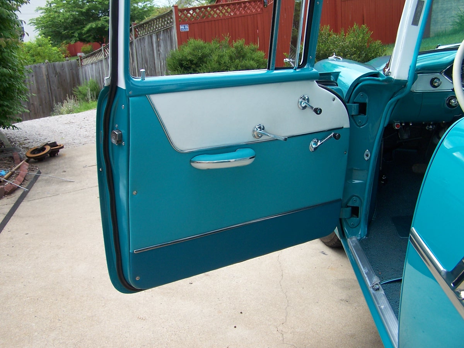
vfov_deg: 37.7
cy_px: 174
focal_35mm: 38
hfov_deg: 49.0
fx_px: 509
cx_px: 232
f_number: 2.8
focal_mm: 6.3
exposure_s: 1/250
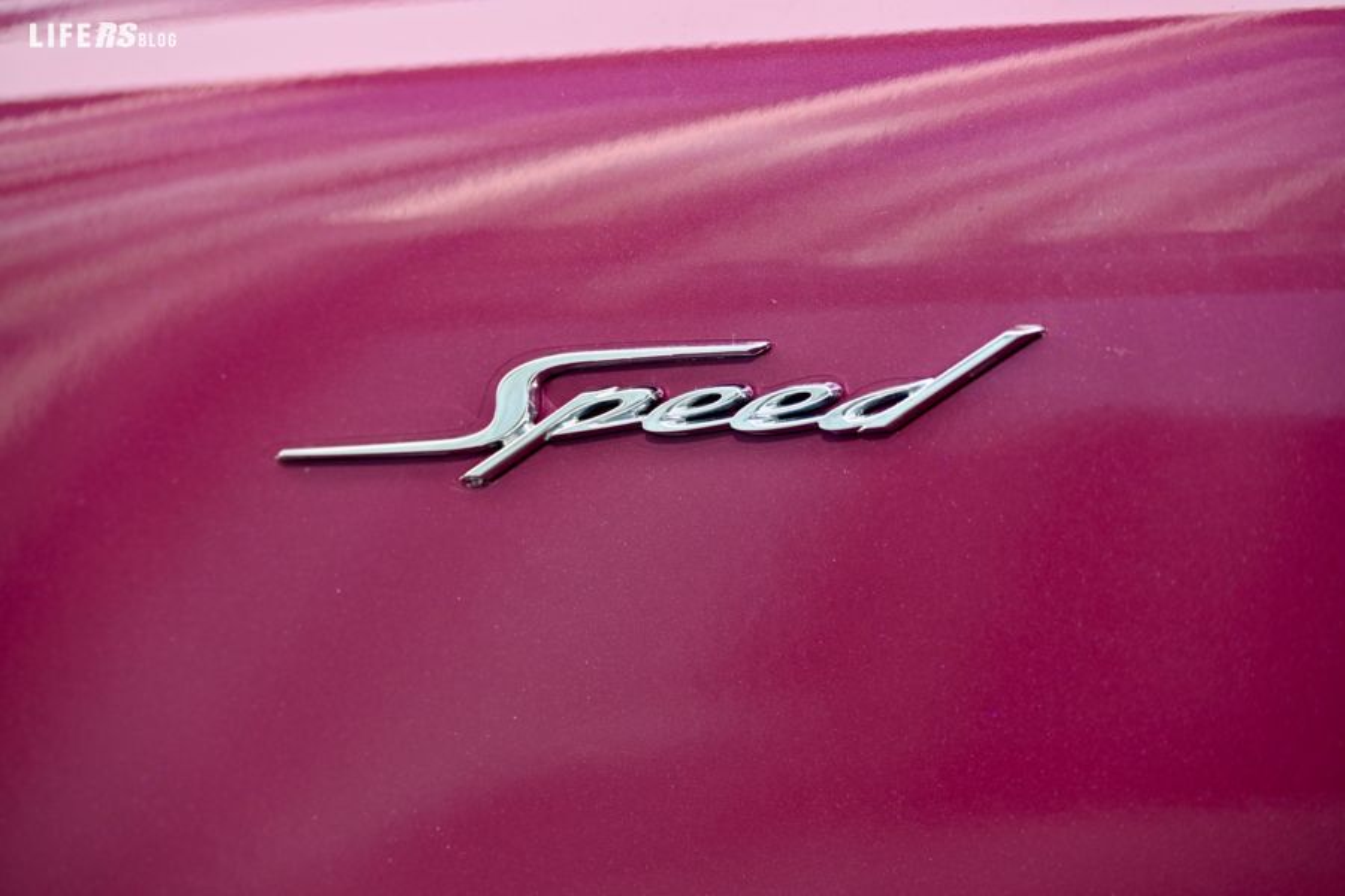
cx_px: 672
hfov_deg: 12.5
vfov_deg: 8.3
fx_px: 6164
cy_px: 448
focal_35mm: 165
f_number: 5
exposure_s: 1/250
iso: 360
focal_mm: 110
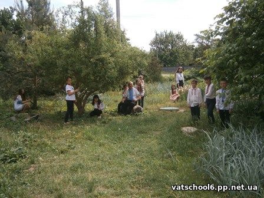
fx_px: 275
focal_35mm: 36
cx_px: 132
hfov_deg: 51.4
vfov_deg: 39.7
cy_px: 99
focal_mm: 6.4
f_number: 3.1
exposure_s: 1/500
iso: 80
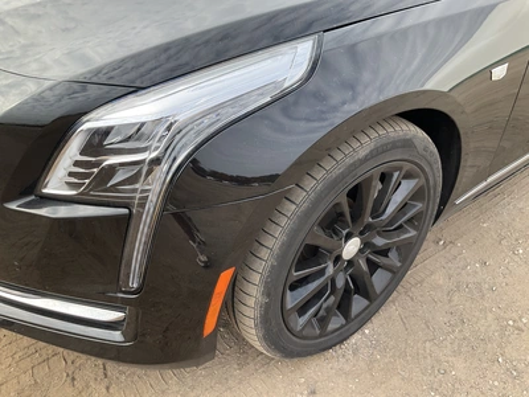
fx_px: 443
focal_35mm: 29
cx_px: 264
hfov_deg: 61.7
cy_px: 198
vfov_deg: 48.2
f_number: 1.8
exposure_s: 1/383
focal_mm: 3
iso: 25
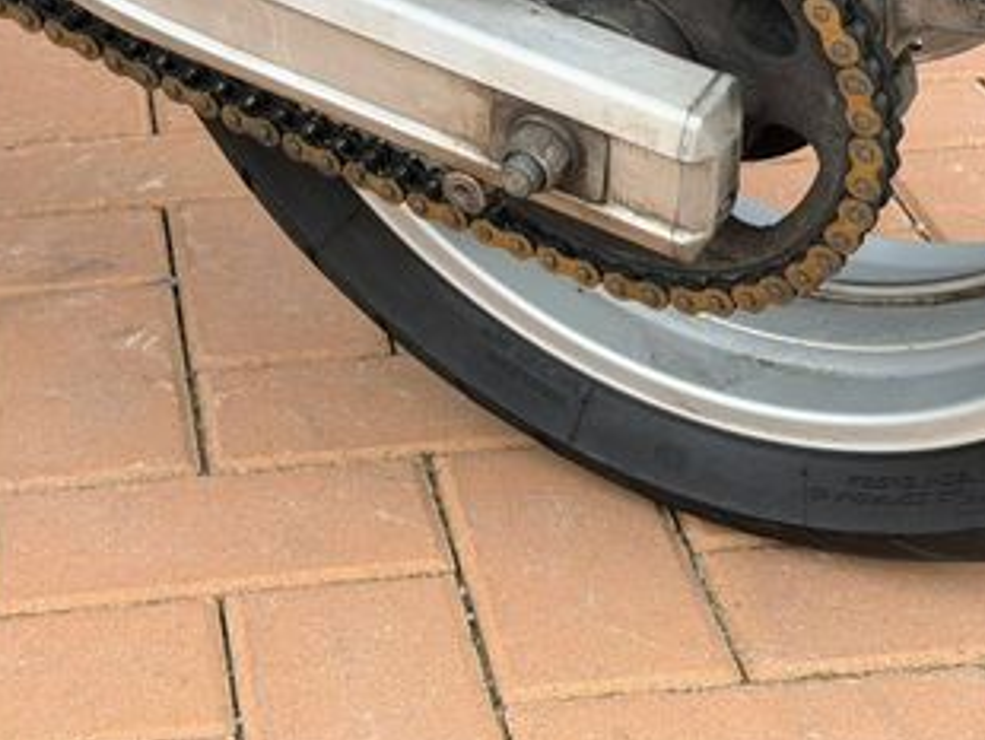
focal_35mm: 99
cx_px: 527
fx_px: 2819
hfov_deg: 19.8
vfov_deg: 14.8
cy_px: 44
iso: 64
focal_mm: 6.76
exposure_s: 1/794
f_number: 1.78
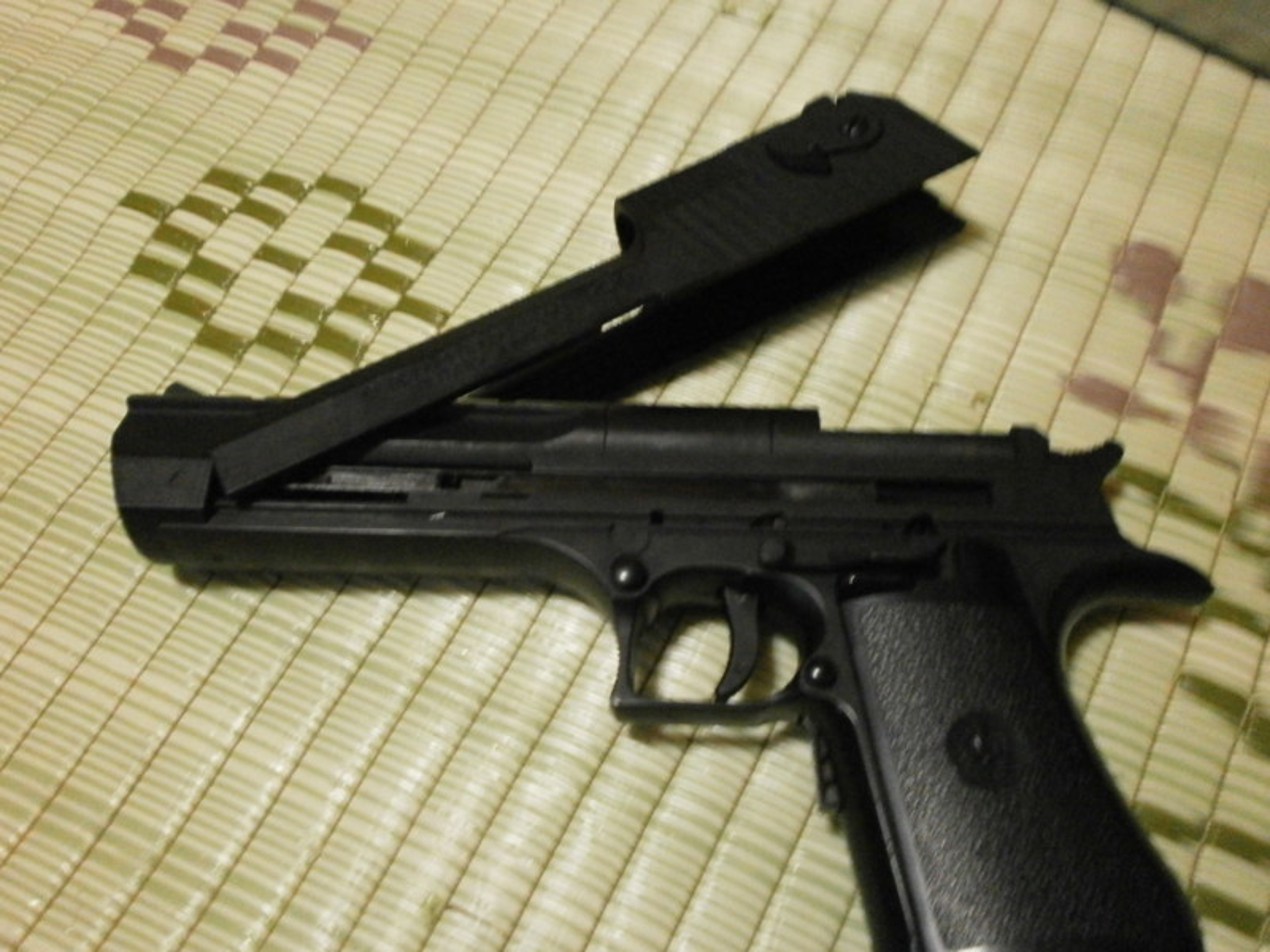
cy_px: 476
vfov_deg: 44.2
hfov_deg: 56.8
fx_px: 1174
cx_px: 635
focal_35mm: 32
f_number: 3.1
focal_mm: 5.8
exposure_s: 1/25
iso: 800
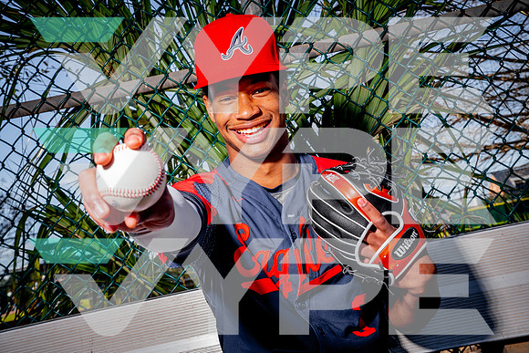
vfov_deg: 27.0
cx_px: 264
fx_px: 735
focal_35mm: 50
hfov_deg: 39.6
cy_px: 176
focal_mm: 50
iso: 200
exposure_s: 1/125
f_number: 11
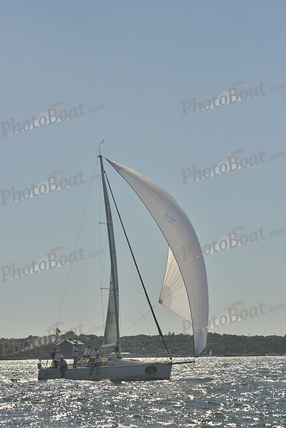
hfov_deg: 15.2
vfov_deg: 22.6
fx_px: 1072
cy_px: 214
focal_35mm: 90
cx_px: 143
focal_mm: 90
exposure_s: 1/1600
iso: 400
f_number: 10
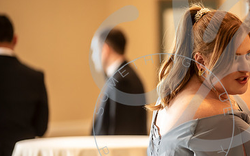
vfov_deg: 6.0
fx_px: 1493
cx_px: 198
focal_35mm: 219
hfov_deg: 9.5
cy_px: 66
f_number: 2.8
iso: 1000
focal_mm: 135
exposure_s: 1/250
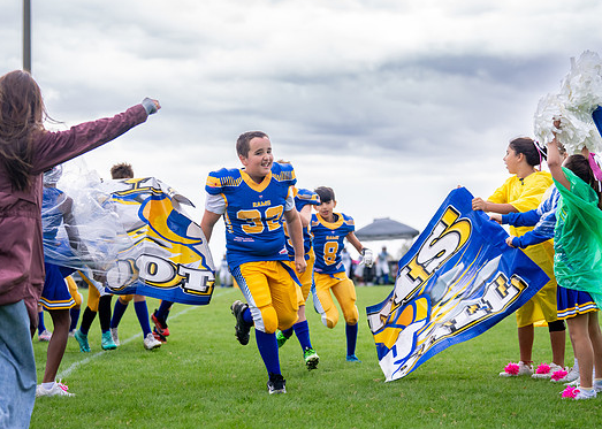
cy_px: 230
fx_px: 1504
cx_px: 263
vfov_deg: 16.2
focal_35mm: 88
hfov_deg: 22.6
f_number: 2.8
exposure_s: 1/1250
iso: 500
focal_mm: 70
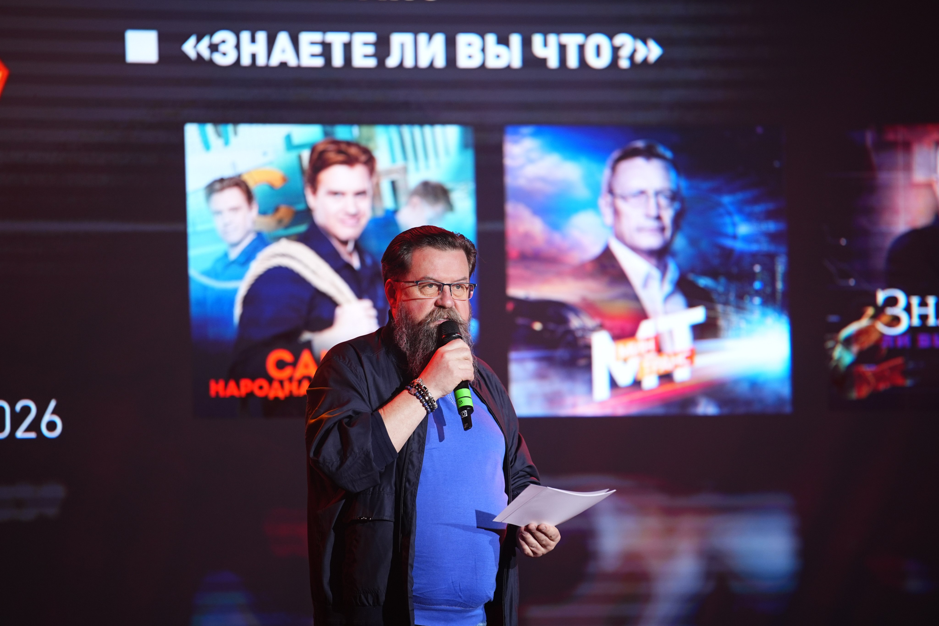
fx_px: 5217
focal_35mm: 200
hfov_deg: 10.3
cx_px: 470
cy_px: 313
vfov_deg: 6.9
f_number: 2.8
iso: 1000
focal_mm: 200
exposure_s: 1/200
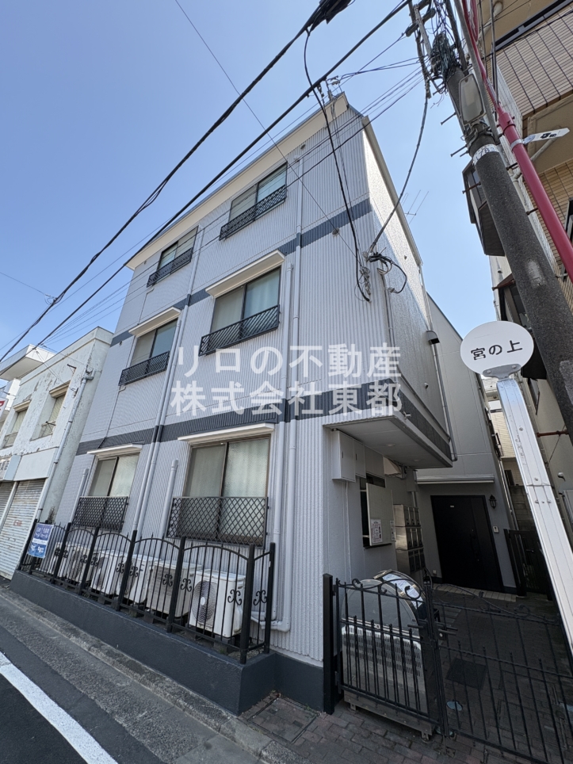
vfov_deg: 102.1
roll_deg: -3.0
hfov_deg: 85.7
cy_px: 382
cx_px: 286
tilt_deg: +23.6
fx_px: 309
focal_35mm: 14
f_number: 2.2
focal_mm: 2.22
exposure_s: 1/641
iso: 64
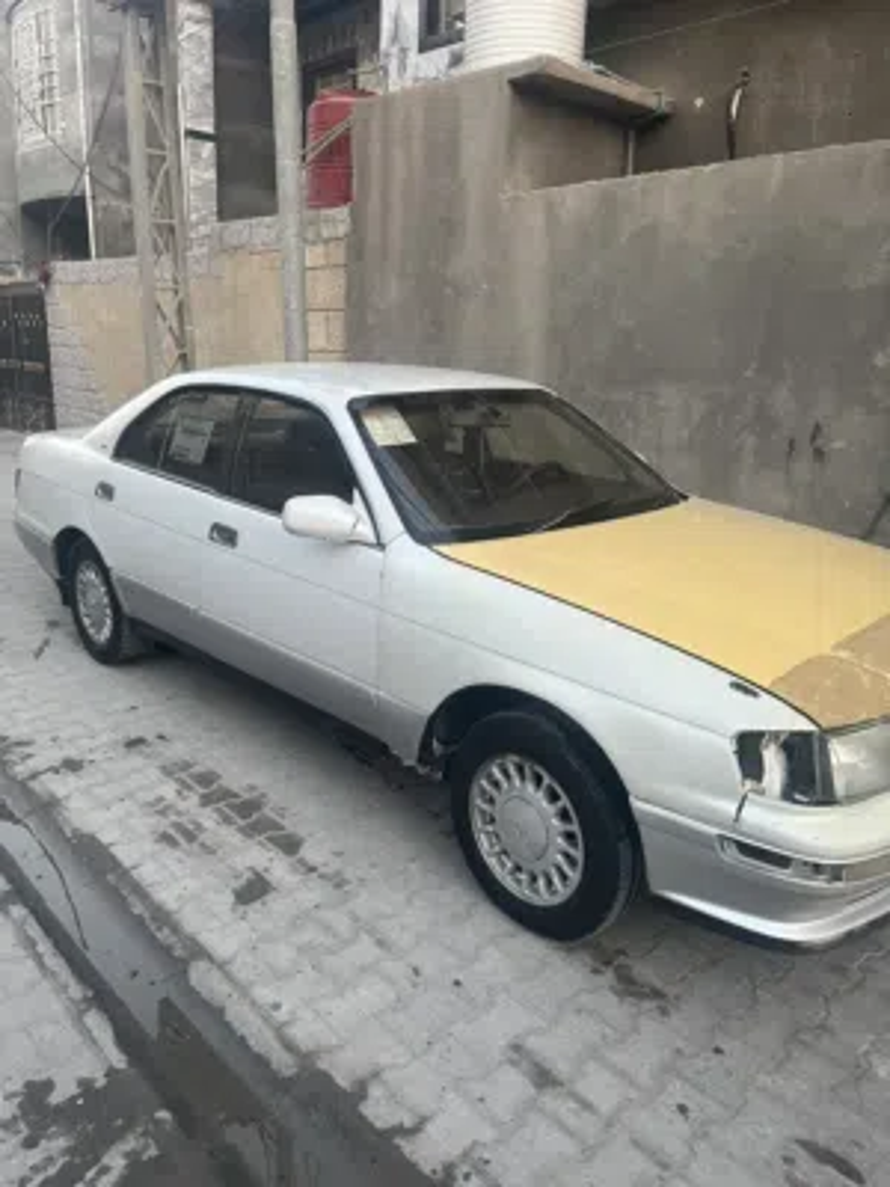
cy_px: 594
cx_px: 445
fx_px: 891
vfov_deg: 67.3
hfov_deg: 53.1
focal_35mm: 26
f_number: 1.6
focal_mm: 5.1
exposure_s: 1/85
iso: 125
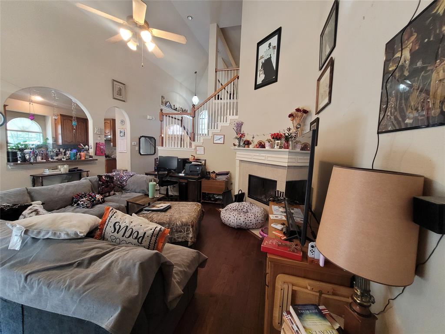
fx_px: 167
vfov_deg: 89.9
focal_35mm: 13
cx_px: 222
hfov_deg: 106.2
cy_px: 167
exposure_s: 1/40
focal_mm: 1.74
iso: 320
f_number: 2.2
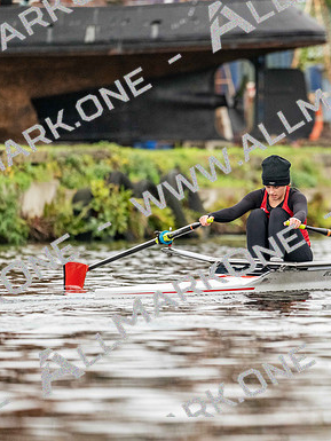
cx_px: 271
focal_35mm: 580
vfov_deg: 3.4
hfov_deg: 2.6
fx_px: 7391
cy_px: 220
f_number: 4.5
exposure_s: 1/2500
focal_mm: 400
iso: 3200
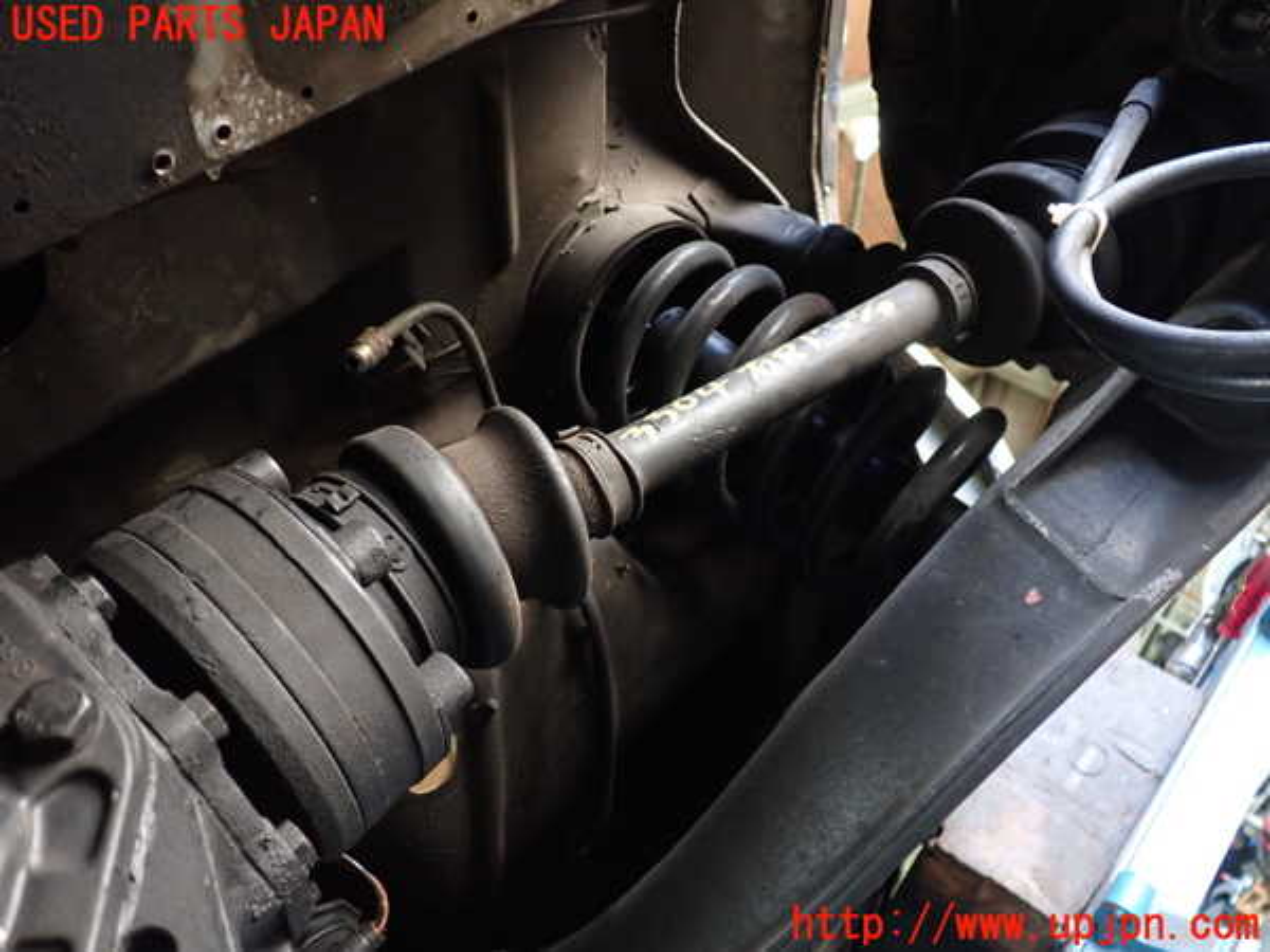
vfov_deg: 46.8
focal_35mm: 30
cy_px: 476
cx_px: 635
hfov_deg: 60.0
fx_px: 1101
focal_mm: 5.4
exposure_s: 1/30
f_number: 2.3
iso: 400
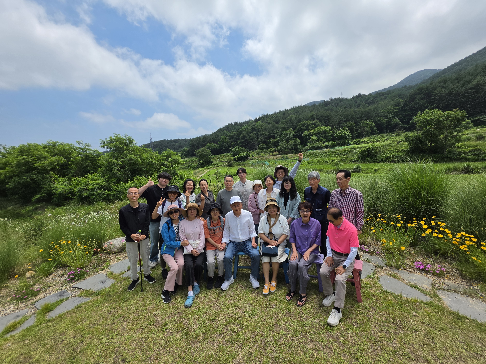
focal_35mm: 13
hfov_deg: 106.2
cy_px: 182
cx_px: 243
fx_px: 183
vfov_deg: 89.9
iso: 32
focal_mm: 2.2
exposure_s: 1/2572
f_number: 1.9
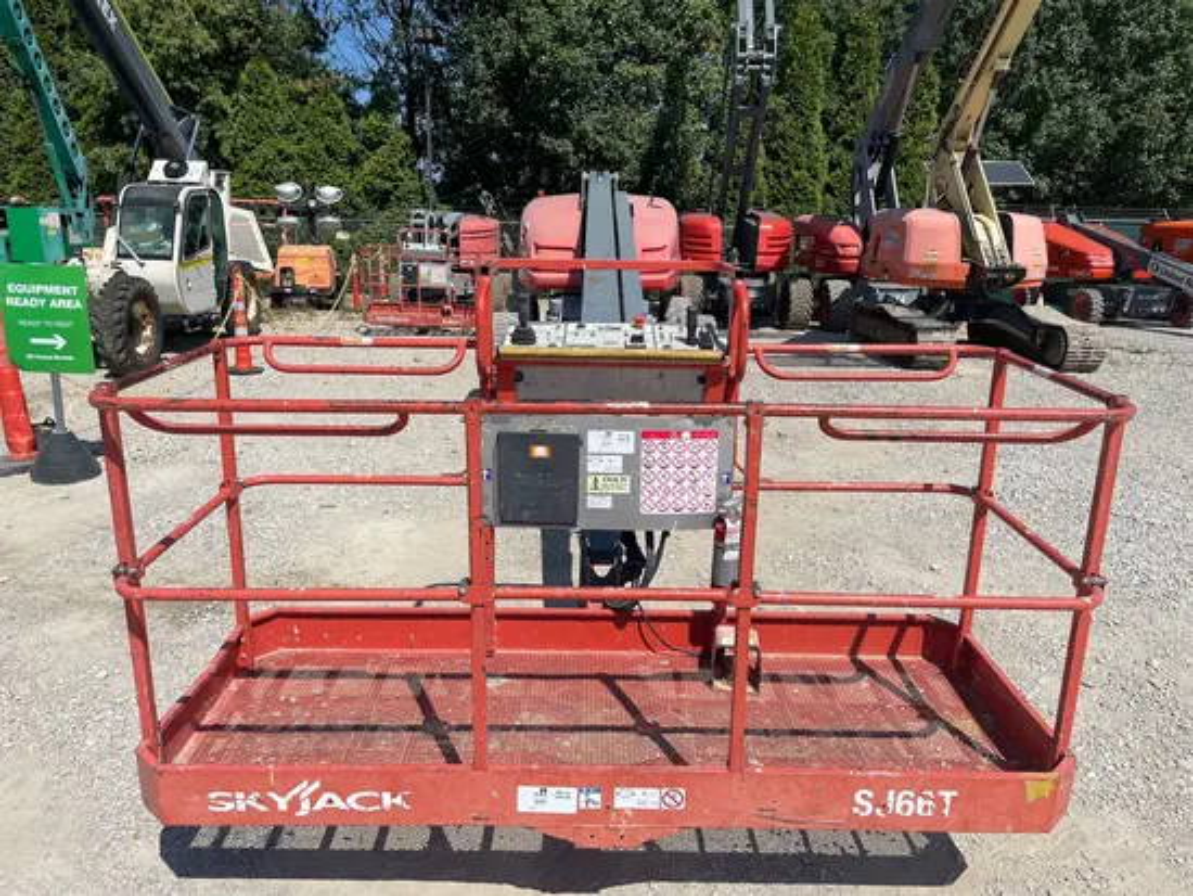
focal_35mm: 26
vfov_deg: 53.1
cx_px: 596
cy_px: 448
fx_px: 896
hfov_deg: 67.3
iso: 32
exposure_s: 1/6135
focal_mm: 4.2
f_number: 1.6
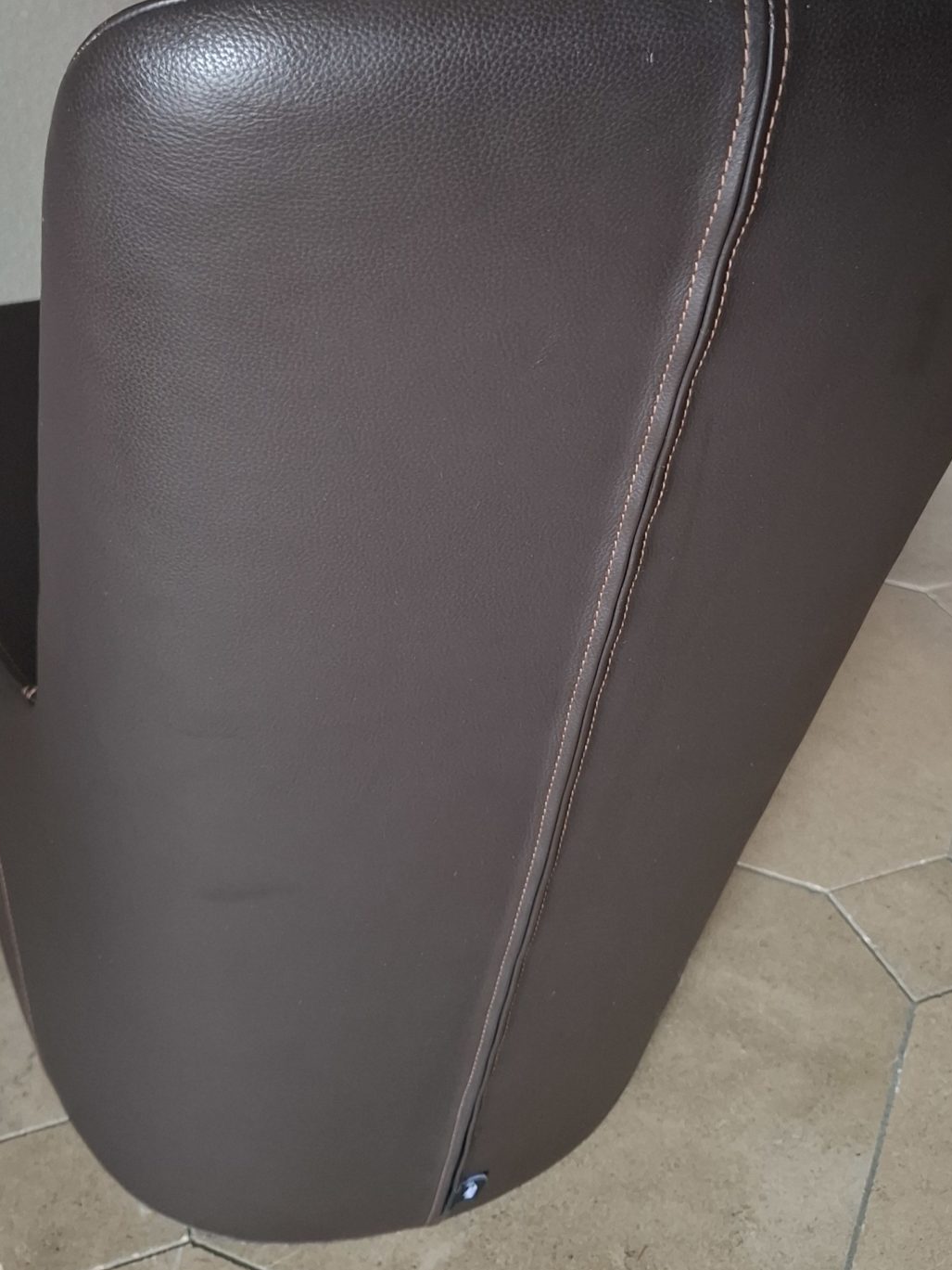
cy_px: 371
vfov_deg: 42.9
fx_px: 1577
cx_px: 504
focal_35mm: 43
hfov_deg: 33.6
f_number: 1.8
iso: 400
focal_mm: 5.54
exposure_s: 1/25
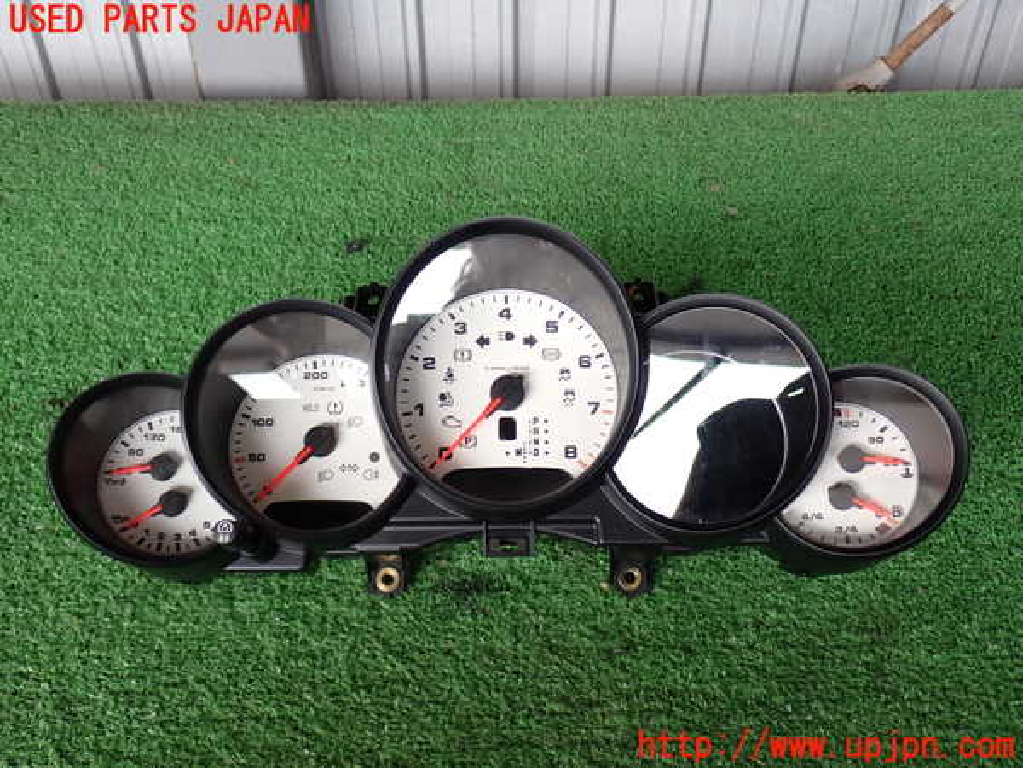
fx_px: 1064
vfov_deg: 39.7
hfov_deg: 51.4
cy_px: 384
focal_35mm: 36
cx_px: 512
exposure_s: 1/80
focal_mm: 6.37
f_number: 2.5
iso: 100
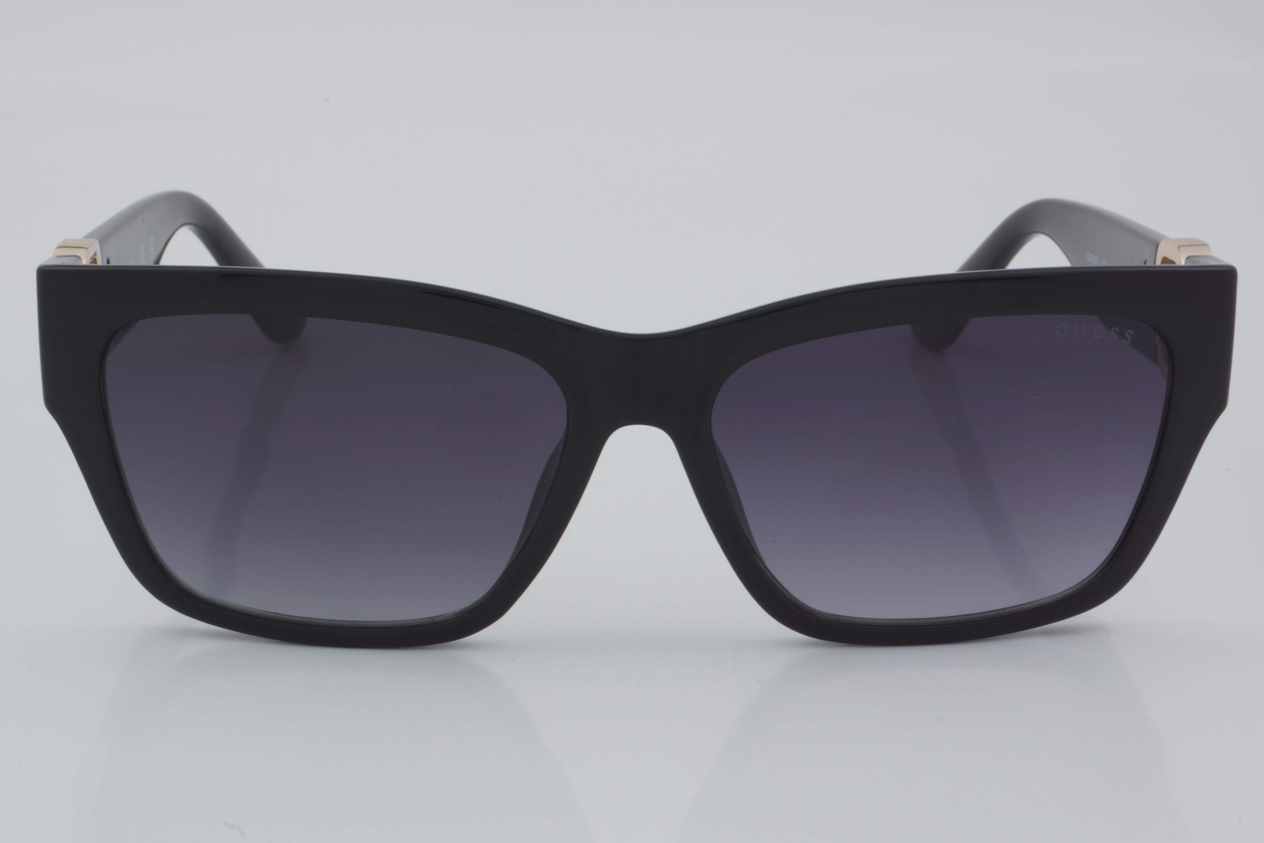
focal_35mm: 82
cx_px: 632
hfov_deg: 24.6
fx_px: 2896
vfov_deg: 16.6
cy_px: 422
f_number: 32
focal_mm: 55
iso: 100
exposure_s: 1/4
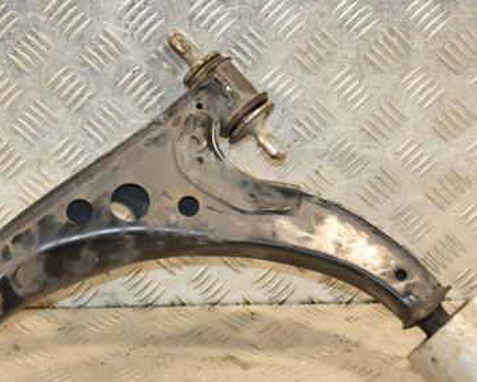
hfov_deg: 19.2
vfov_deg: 15.4
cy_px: 247
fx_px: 1412
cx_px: 203
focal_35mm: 100
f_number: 5.6
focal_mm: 42
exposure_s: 1/200
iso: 800
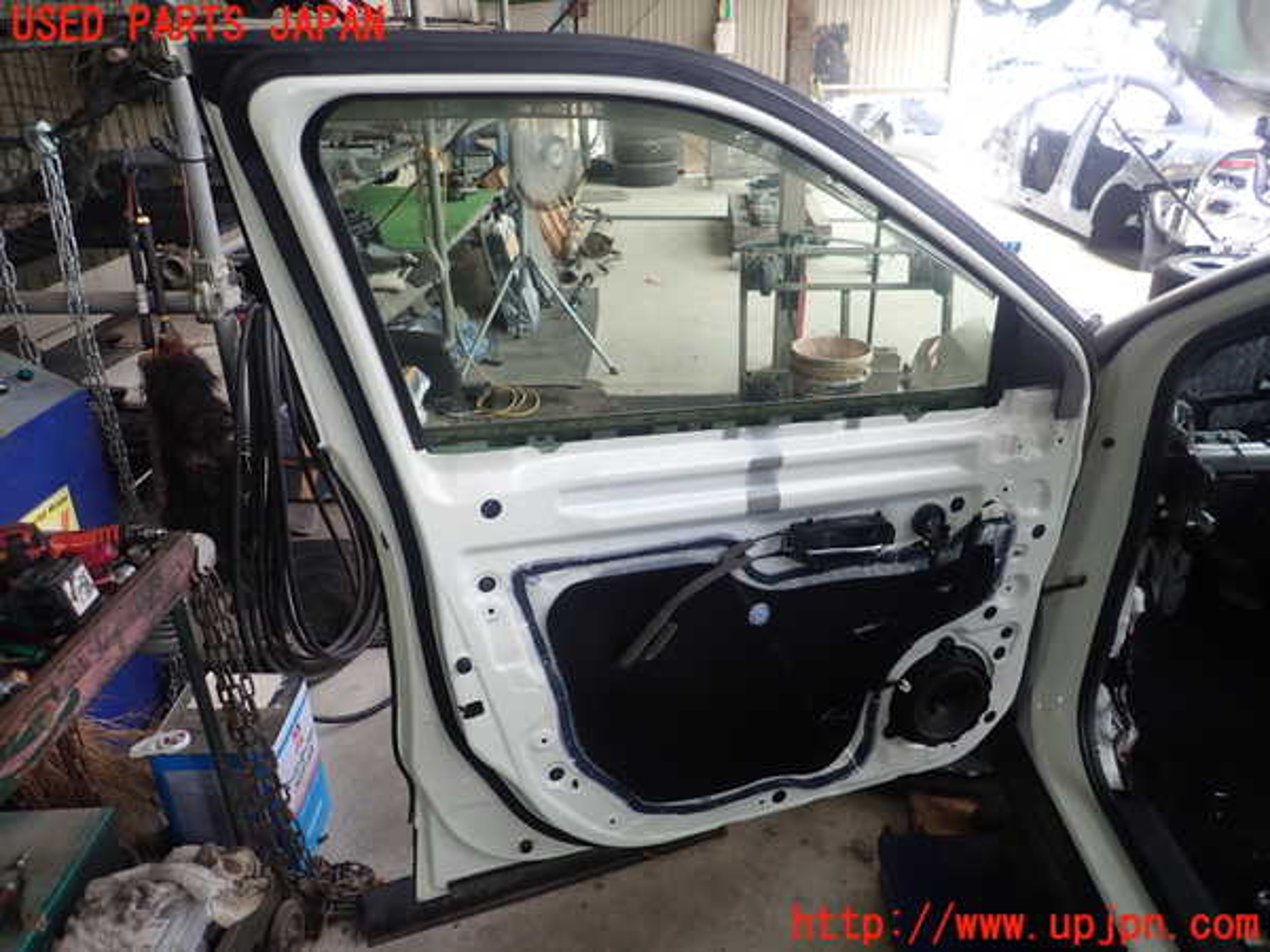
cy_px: 476
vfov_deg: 54.9
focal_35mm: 25
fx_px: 917
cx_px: 635
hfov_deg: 69.4
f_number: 2
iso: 100
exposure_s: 1/80
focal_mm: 4.5
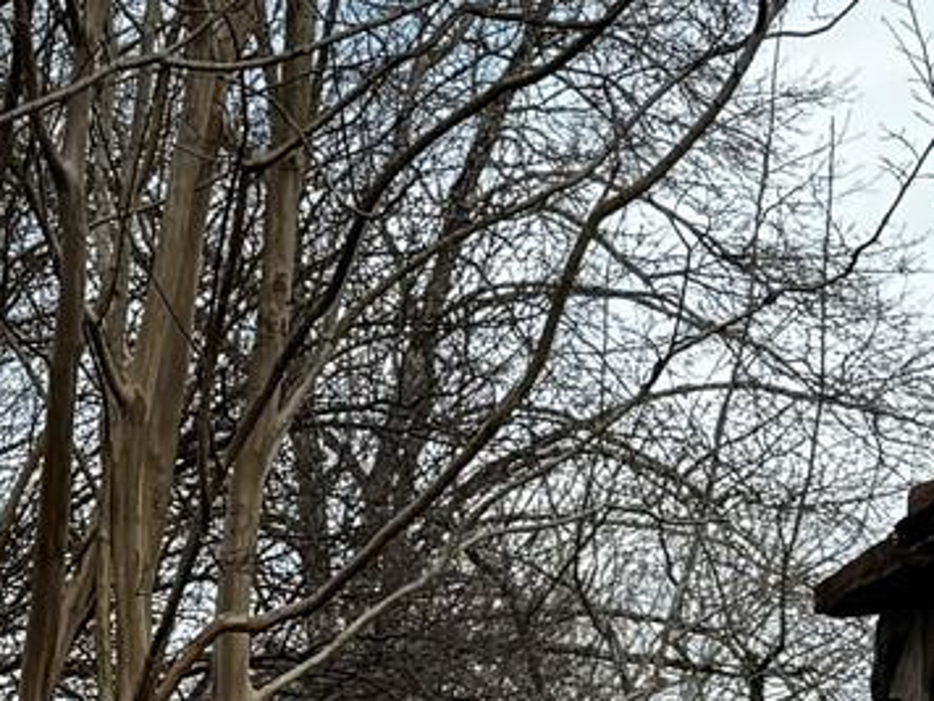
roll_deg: -1.1
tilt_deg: -4.0
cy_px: 1386
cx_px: -582
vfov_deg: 10.0
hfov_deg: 13.3
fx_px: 3723
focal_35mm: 138
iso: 80
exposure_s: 1/531
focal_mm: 6.76
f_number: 1.78
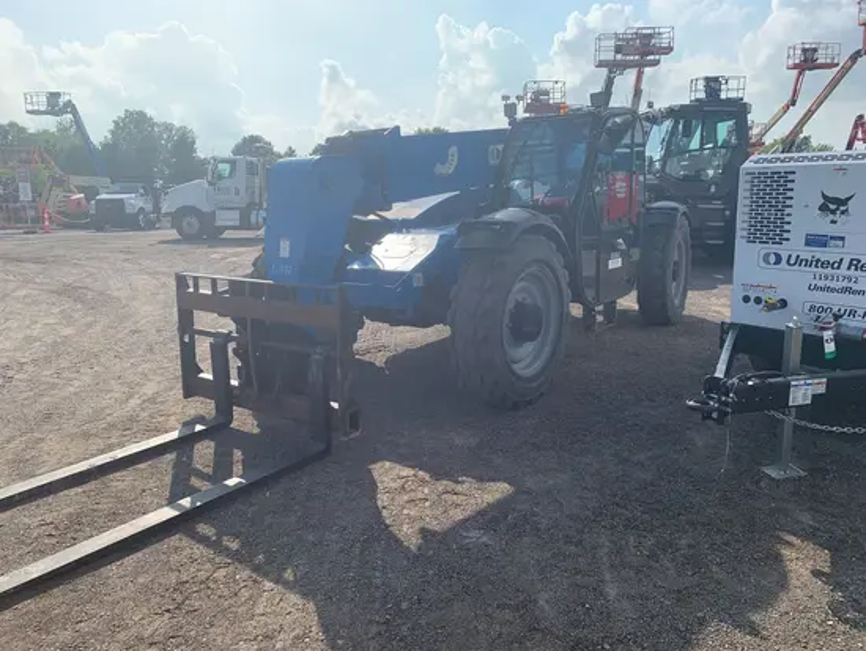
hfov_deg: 67.3
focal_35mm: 26
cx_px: 433
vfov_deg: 53.1
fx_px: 651
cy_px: 326
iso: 25
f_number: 1.8
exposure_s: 1/2611
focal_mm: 4.25
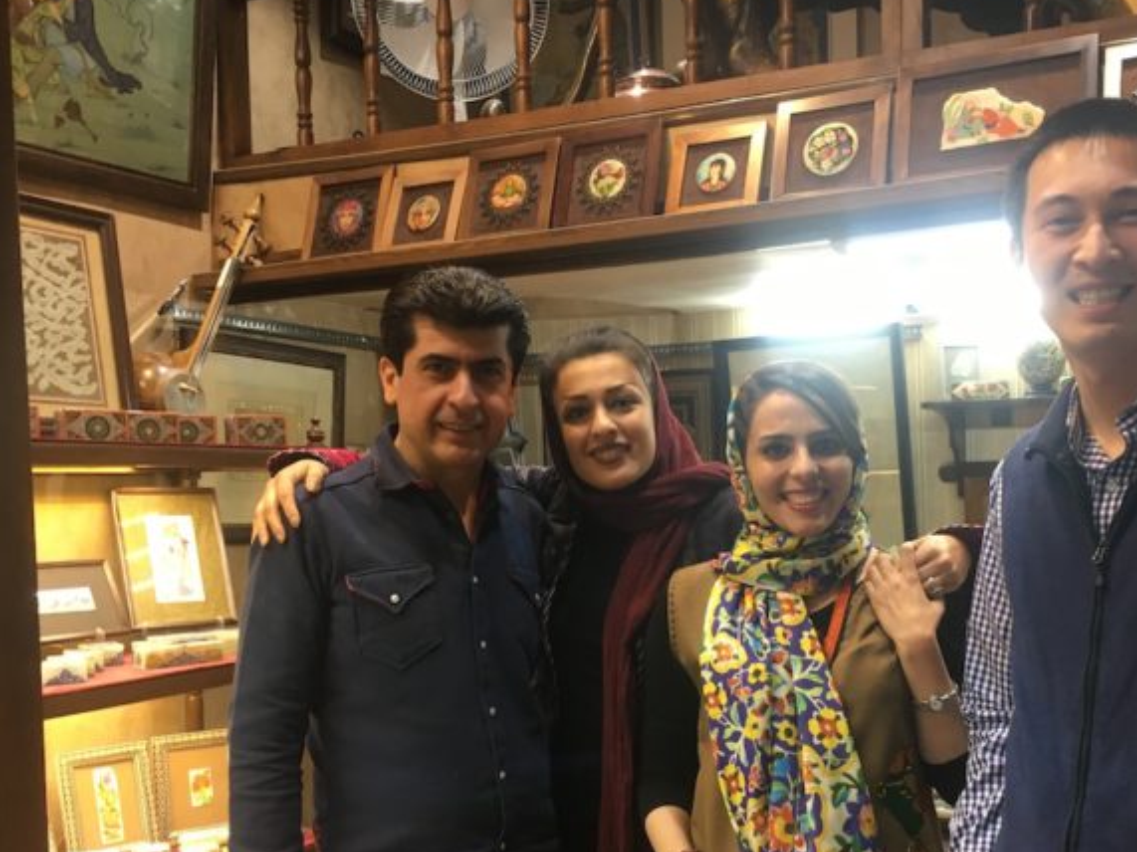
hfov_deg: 47.5
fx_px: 1281
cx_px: 697
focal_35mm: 39
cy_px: 543
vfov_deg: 36.5
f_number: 2.2
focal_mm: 4.15
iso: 50
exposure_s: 1/33
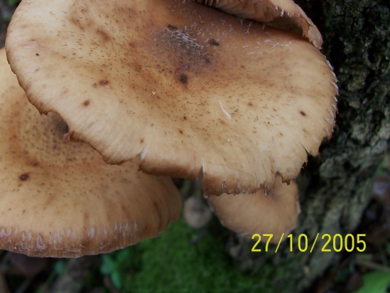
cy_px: 86
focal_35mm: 51
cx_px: 113
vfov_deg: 28.3
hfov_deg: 36.9
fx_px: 575
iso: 80
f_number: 2.8
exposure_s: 1/90
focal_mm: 6
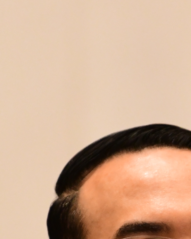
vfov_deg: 1.7
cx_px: 333
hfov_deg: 1.4
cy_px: 382
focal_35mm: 1127
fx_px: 7967
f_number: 2.8
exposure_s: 1/160
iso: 3200
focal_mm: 200
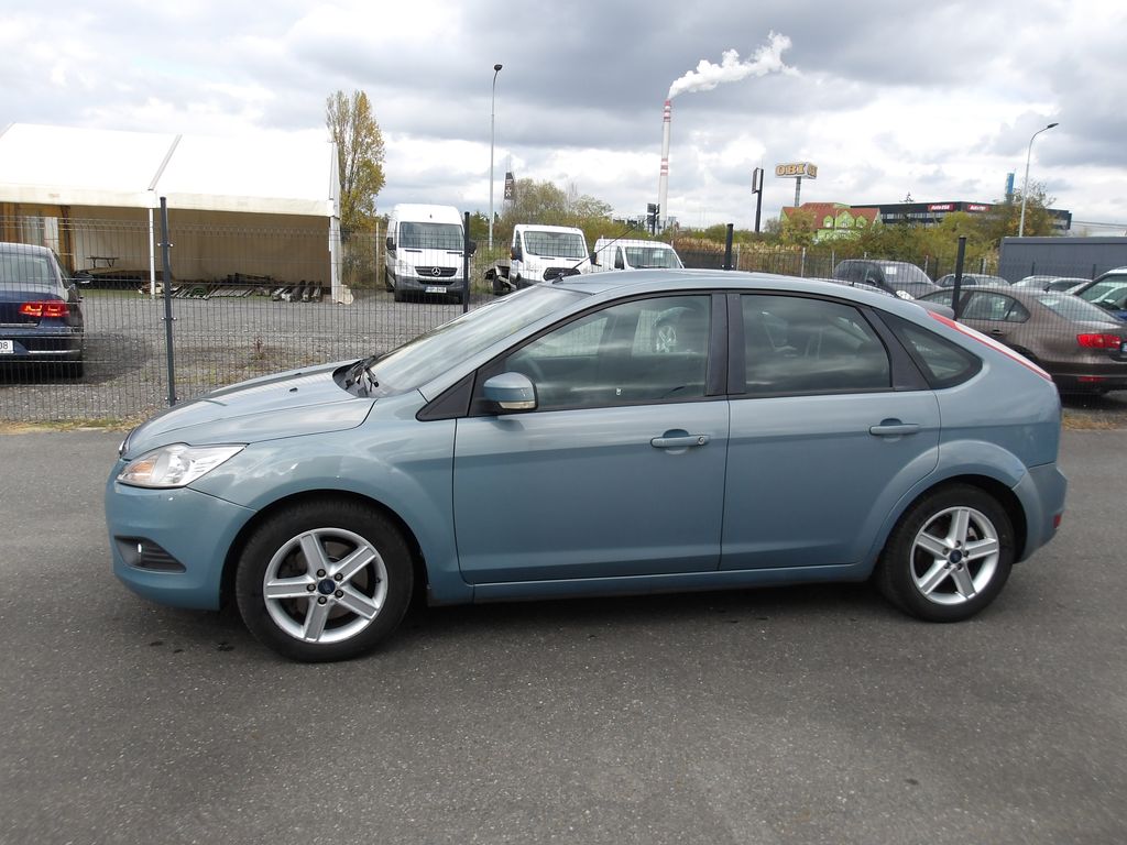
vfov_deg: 51.4
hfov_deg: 65.3
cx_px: 564
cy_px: 422
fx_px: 879
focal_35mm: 27
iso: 100
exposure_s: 1/622
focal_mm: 4.9
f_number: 3
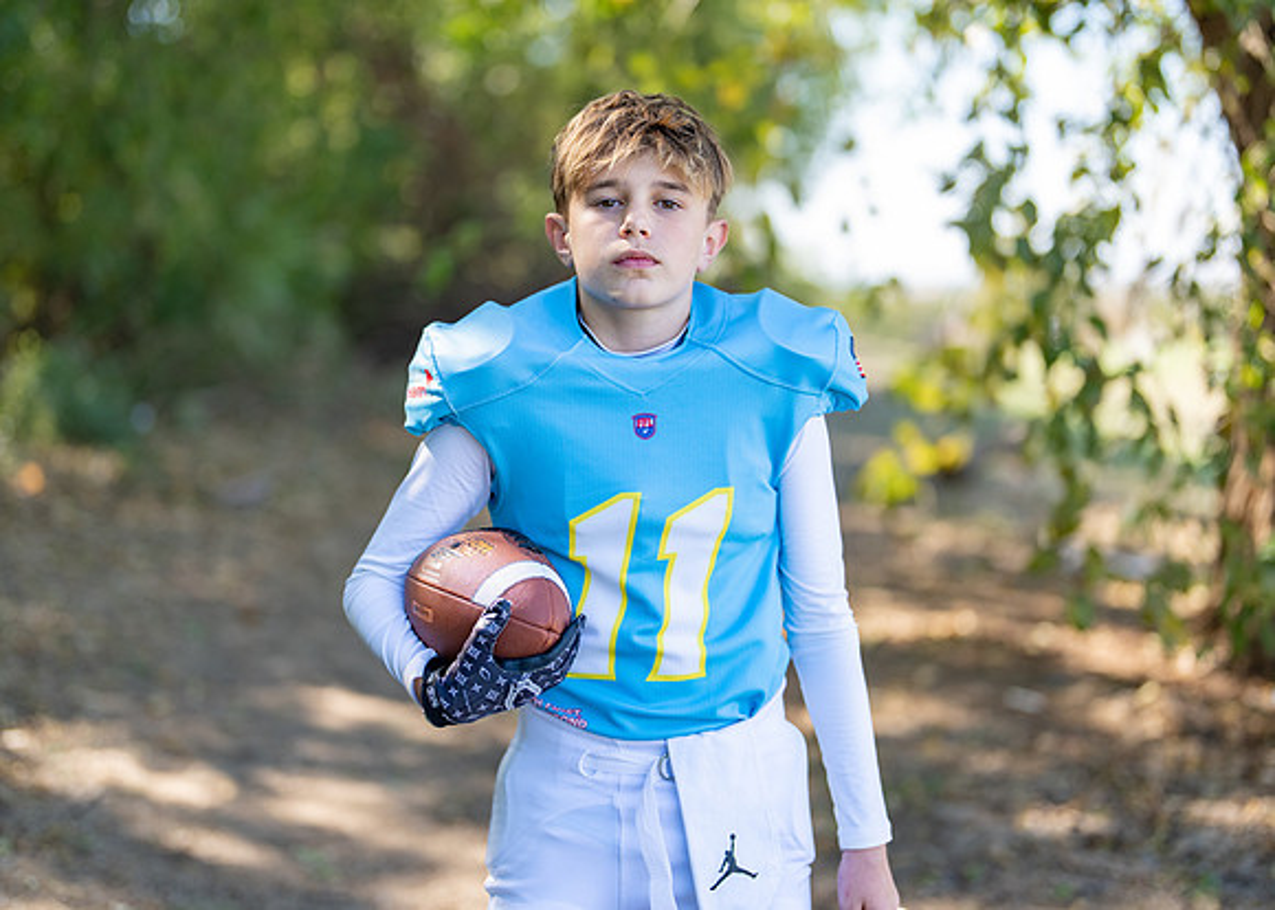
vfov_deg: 24.8
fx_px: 2069
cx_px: 613
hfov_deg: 34.2
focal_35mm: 57
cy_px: 436
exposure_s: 1/1250
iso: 100
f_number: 1.2
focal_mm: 50
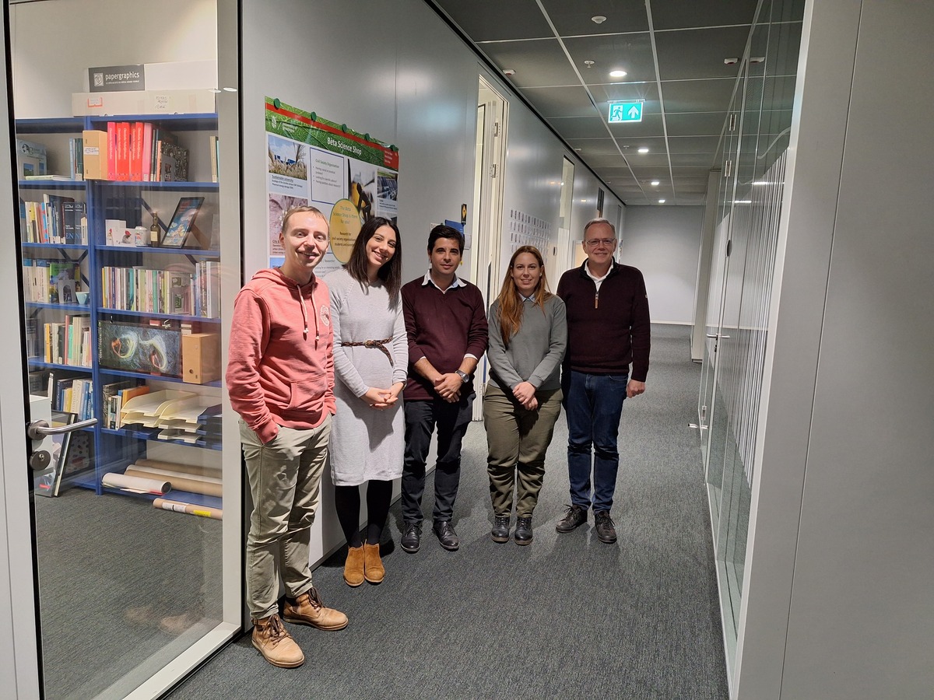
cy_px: 350
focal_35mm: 23
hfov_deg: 73.9
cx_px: 467
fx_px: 621
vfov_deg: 58.9
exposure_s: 1/50
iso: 250
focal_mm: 5.54
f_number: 1.8
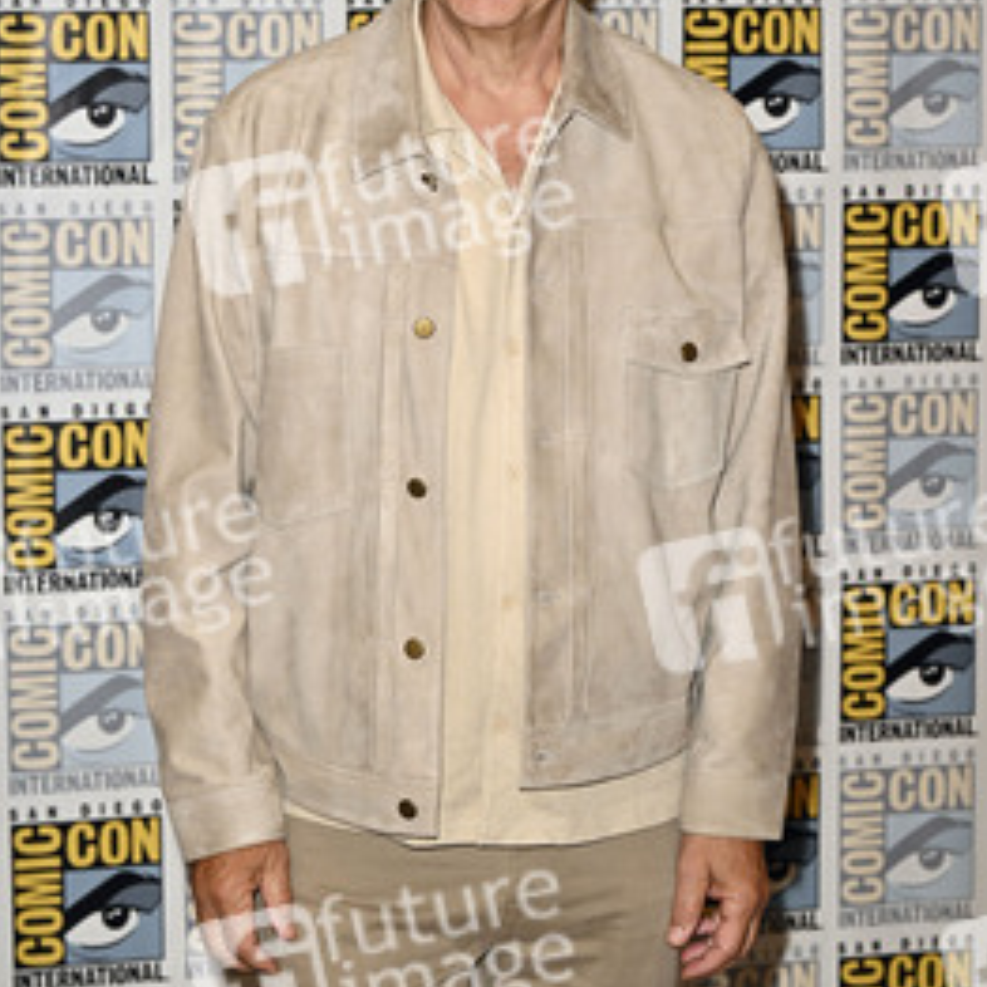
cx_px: 490
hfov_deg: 17.2
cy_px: 396
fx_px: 3258
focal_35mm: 101
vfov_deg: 17.2
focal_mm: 78
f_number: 5.6
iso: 2500
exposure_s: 1/250
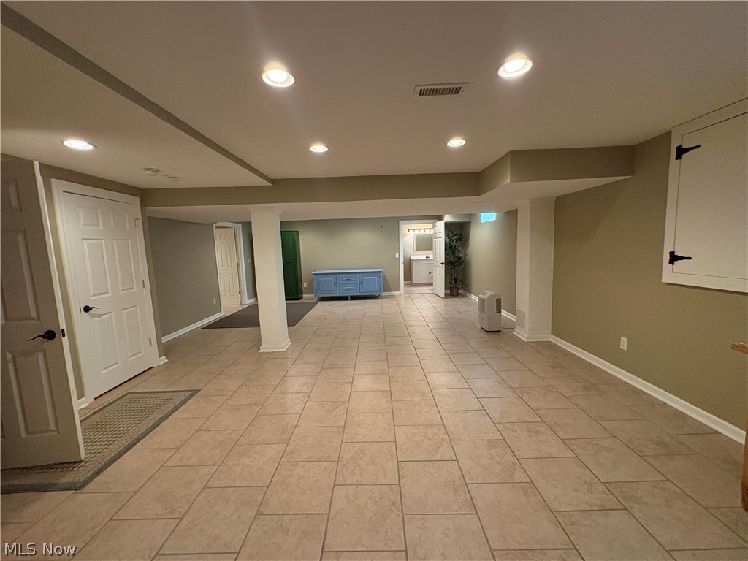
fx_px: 303
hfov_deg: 102.1
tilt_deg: -6.1
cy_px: 280
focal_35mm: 14
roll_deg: +1.8
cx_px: 374
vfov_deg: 85.7
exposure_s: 1/60
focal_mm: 2.22
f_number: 2.2
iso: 400
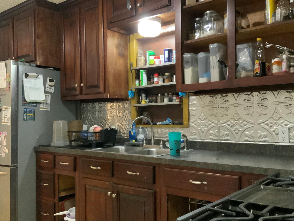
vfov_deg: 39.6
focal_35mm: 36
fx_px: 306
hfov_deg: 51.4
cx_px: 149
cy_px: 116
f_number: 1.8
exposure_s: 1/30
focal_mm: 3
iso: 500
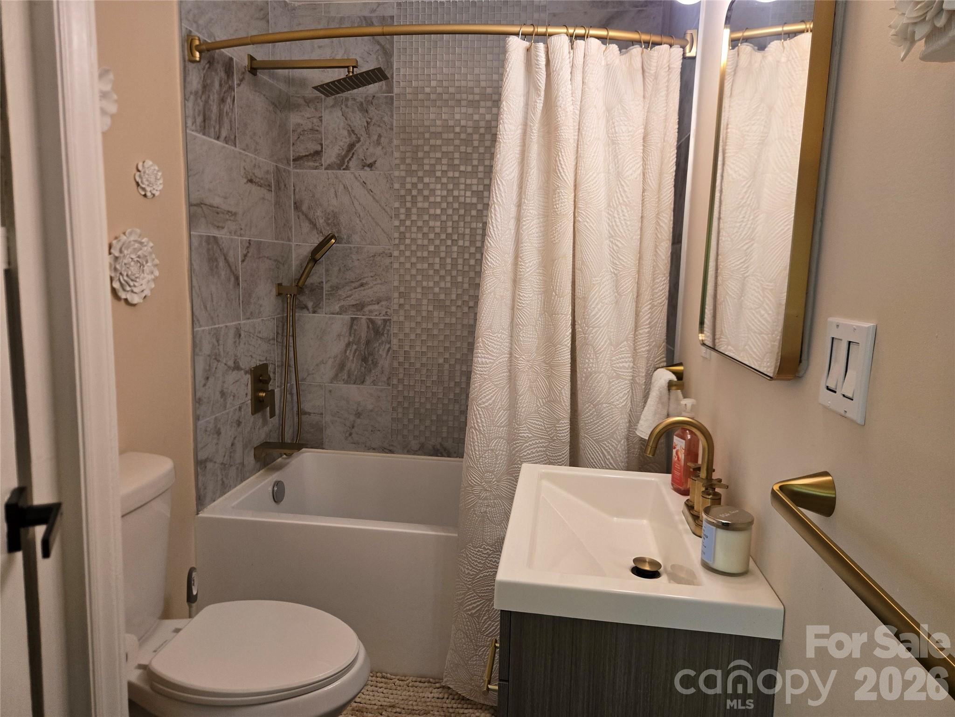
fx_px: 635
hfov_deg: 73.9
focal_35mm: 23
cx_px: 478
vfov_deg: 58.9
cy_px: 358
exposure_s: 1/120
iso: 200
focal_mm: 5.4
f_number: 1.8
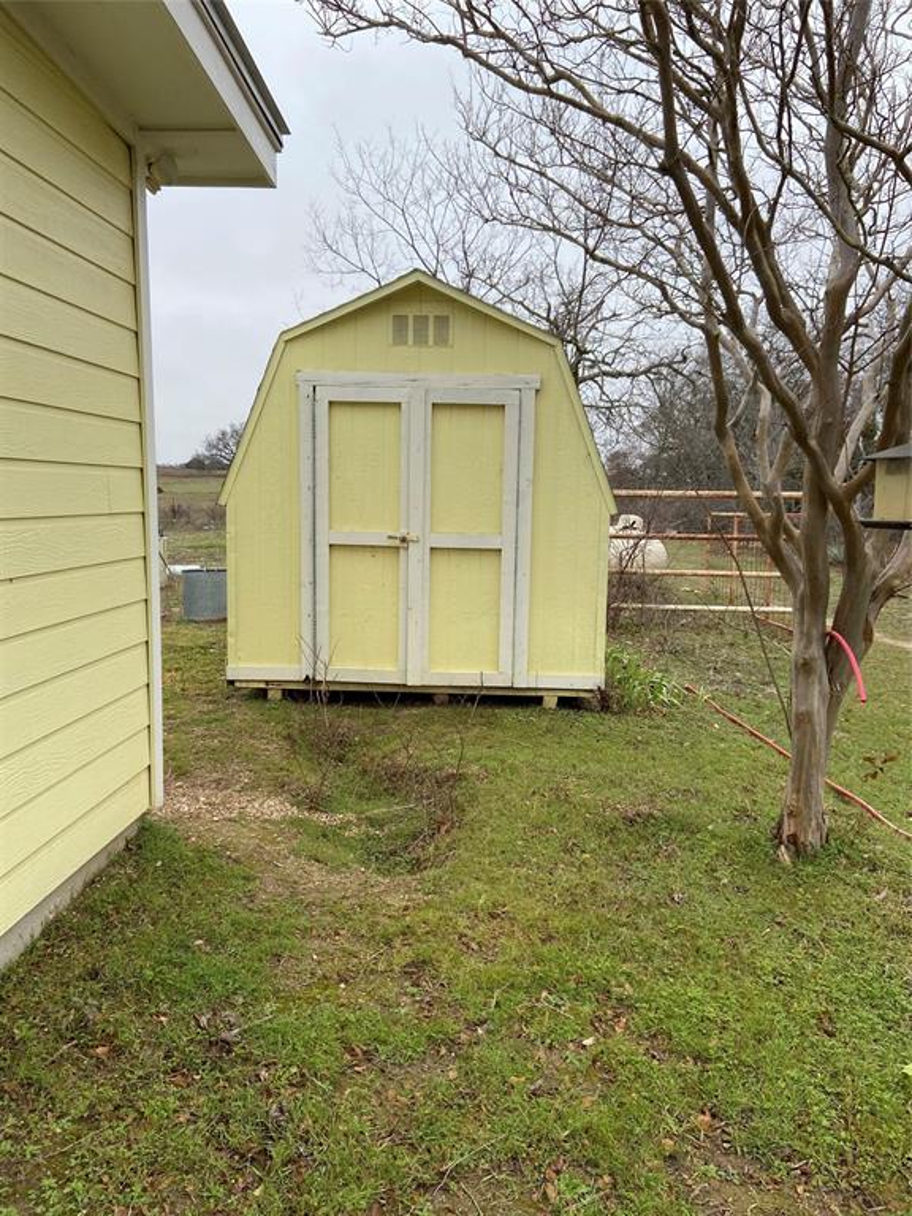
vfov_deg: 67.3
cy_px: 608
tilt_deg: -6.0
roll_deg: -0.5
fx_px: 913
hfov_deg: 53.1
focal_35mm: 26
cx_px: 456
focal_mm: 4.25
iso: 32
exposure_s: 1/610
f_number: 1.8
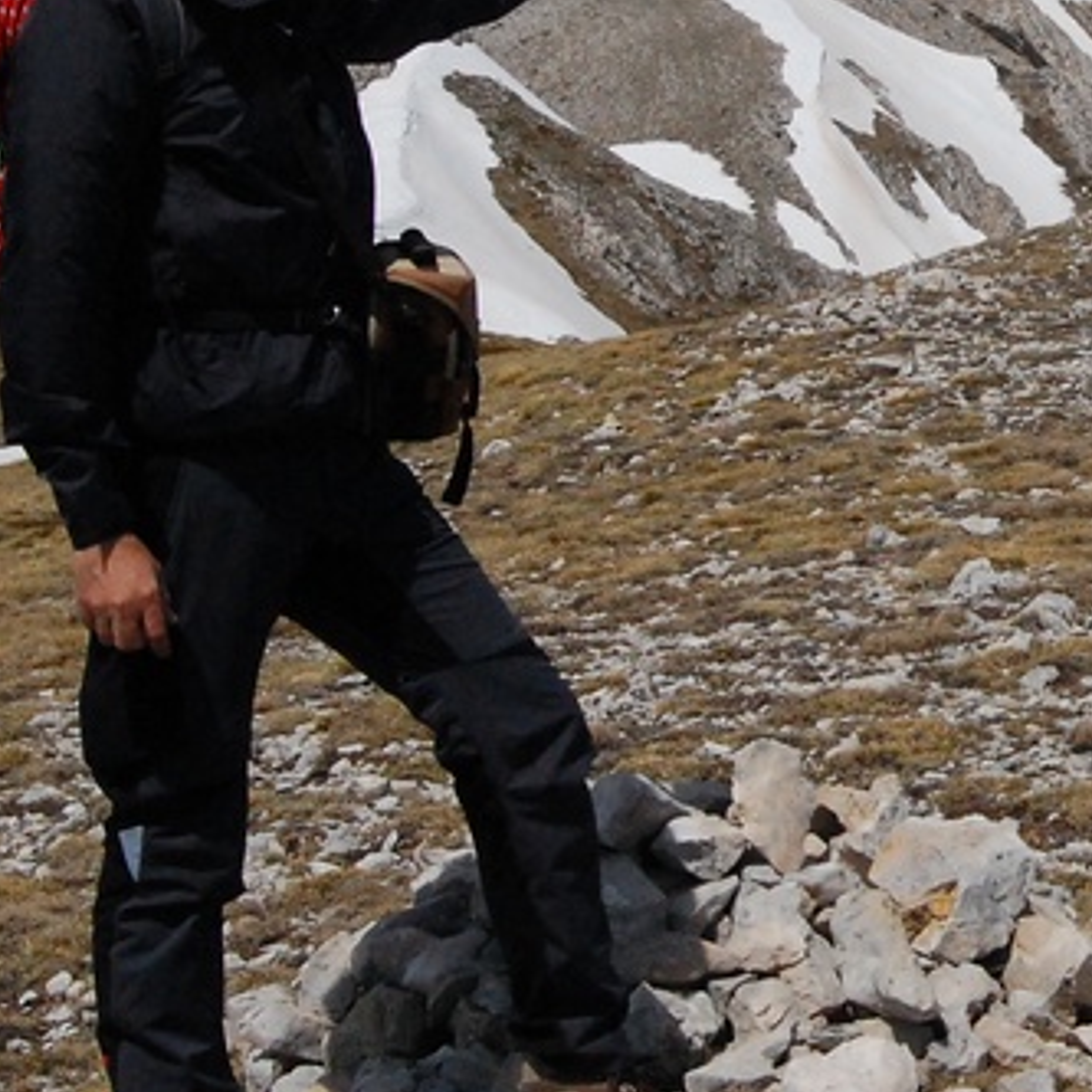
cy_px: 249
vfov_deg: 13.5
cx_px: 1225
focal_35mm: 129
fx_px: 4604
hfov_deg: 13.2
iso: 1600
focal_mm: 32
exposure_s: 1/2500
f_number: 16
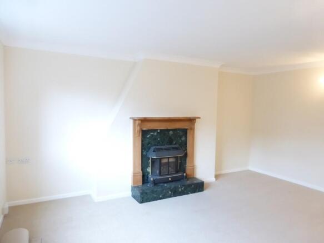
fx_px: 225
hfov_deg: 71.6
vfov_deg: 56.8
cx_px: 162
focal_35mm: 24
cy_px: 122
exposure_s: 1/20
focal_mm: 4.3
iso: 400
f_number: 3.3
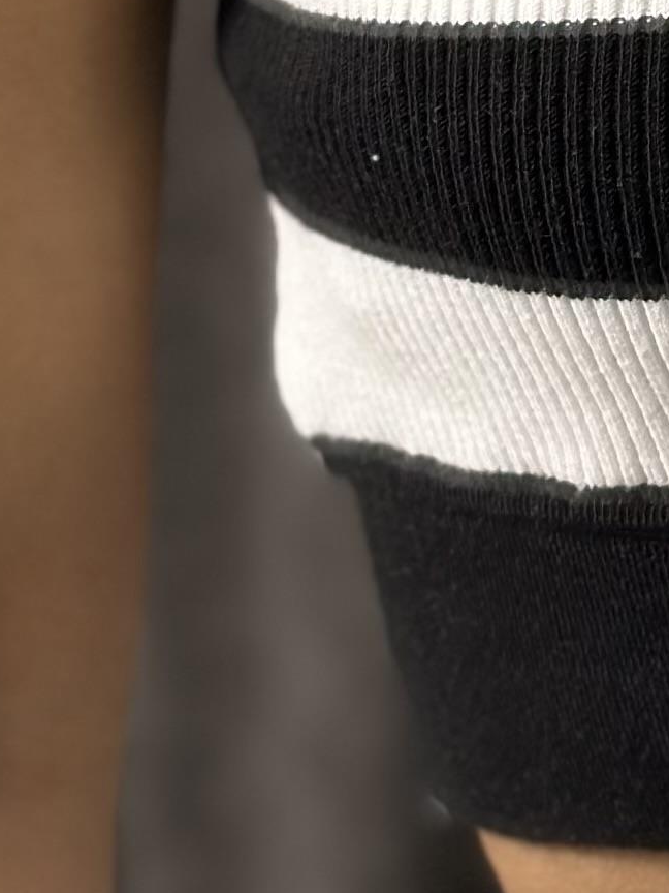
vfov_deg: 8.6
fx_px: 5772
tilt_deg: -34.1
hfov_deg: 6.5
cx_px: 1102
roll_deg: +5.0
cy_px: -410
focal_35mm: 224
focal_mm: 6.86
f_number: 1.78
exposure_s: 1/50
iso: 80
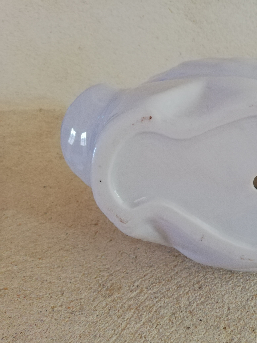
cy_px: 173
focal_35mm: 35
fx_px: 346
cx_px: 228
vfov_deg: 52.6
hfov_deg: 38.1
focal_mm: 3.81
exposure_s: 1/33.3
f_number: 2.2
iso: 250
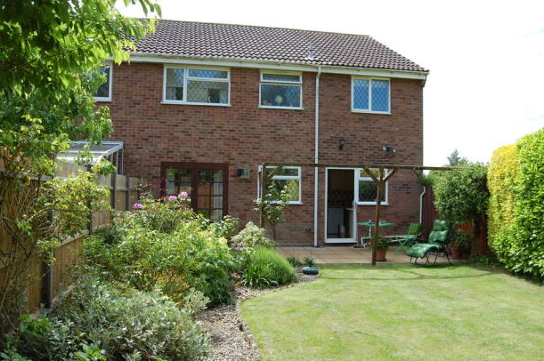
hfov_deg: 63.7
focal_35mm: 29
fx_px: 438
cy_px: 179
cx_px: 267
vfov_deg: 44.9
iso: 200
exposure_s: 1/250
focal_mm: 18
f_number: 8
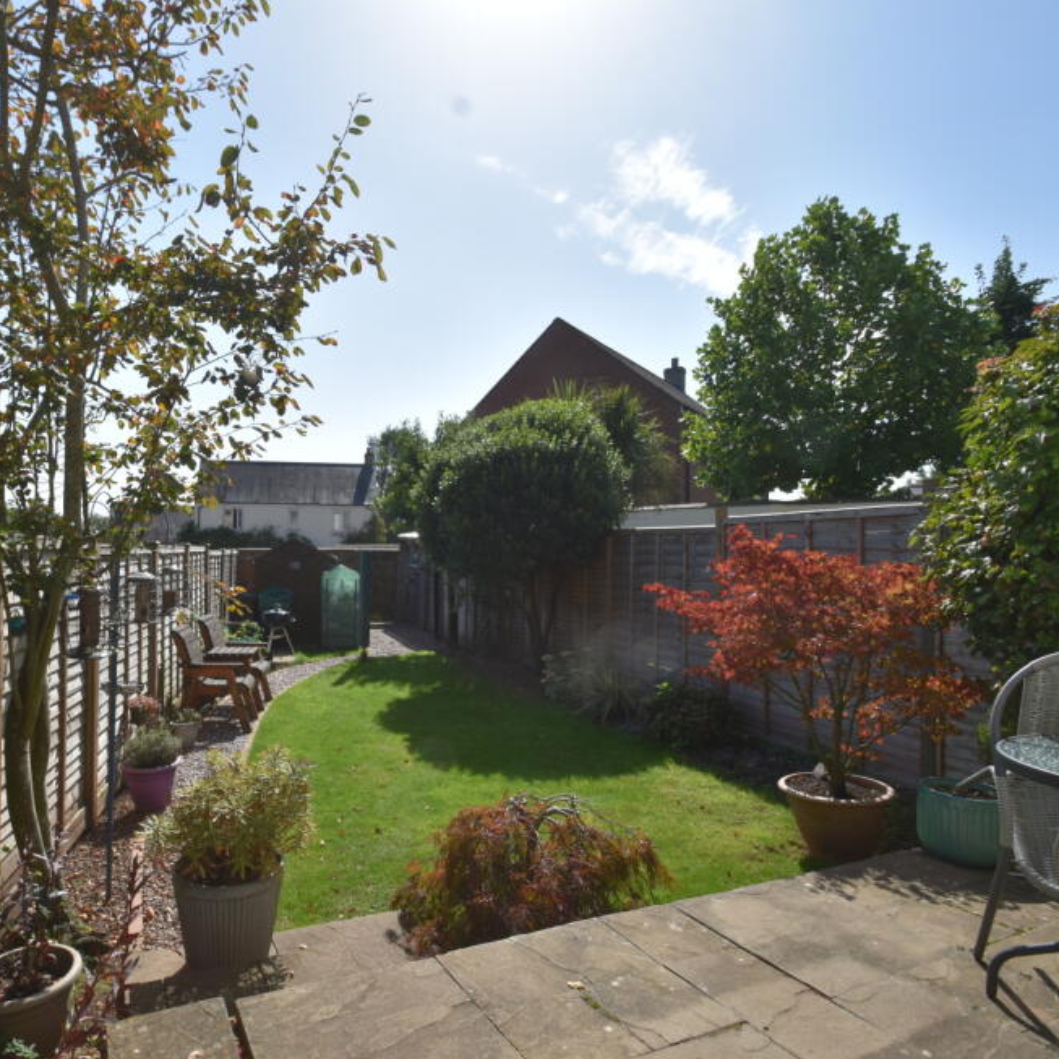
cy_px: 536
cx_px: 423
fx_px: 692
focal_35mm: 20
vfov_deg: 74.8
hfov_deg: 74.0
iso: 200
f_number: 10
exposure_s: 1/400
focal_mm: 10
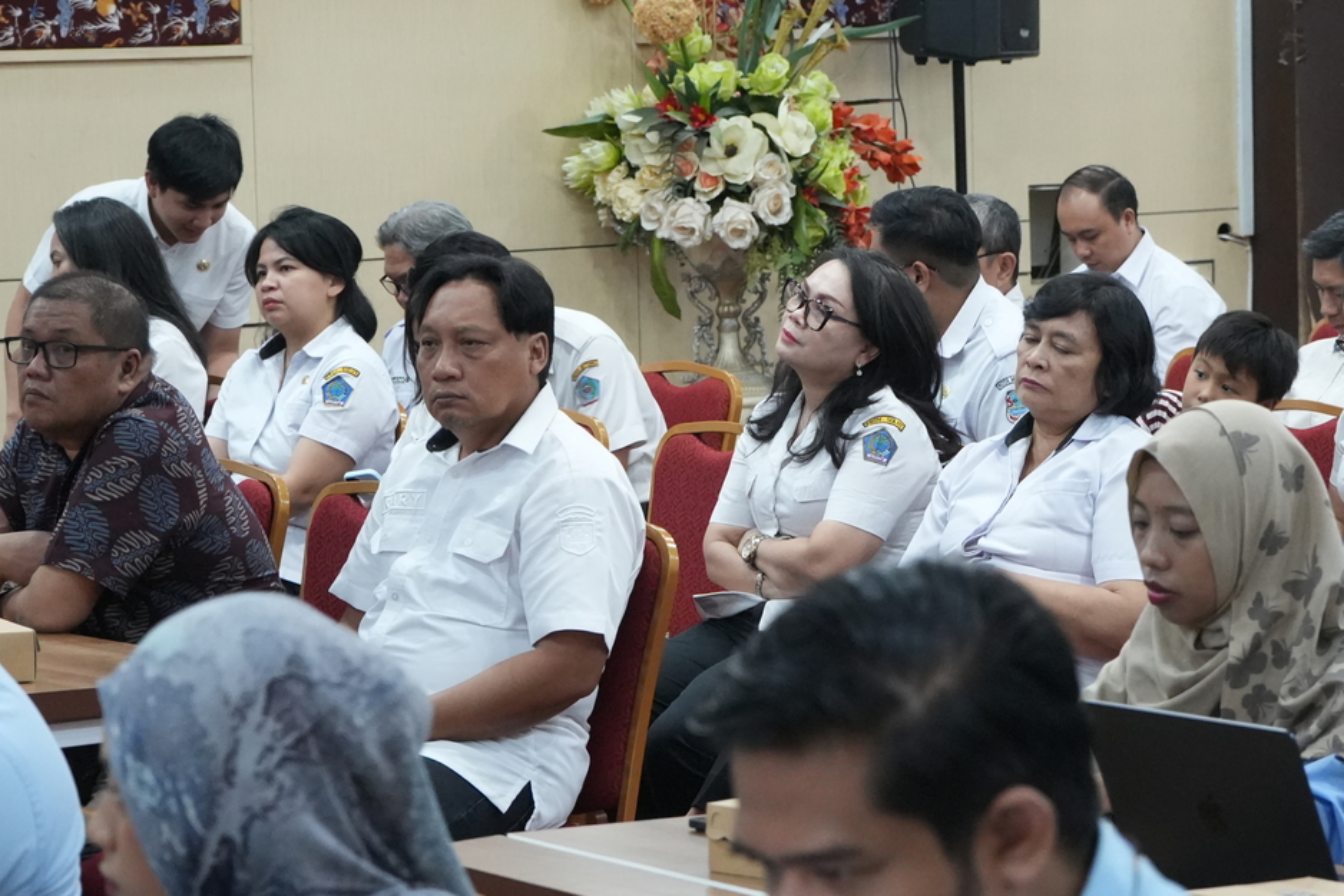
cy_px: 378
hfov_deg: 15.9
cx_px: 812
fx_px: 4815
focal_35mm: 129
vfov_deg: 10.6
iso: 6400
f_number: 5.6
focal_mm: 70
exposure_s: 1/100
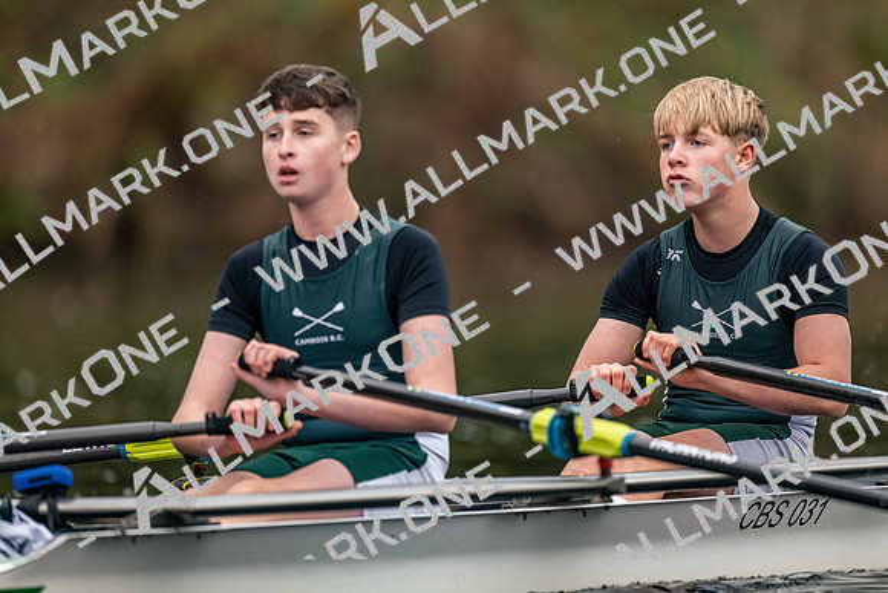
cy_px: 296
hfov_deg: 3.4
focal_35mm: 600
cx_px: 444
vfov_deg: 2.3
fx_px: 14803
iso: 4000
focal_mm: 600
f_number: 4
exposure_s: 1/2500
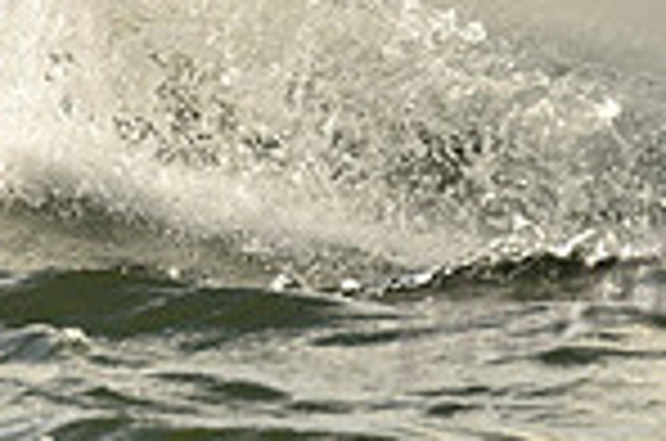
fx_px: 21765
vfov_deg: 1.2
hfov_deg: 1.8
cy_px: -362
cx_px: 158
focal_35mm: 1179
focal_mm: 300
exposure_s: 1/1600
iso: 320
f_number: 7.1
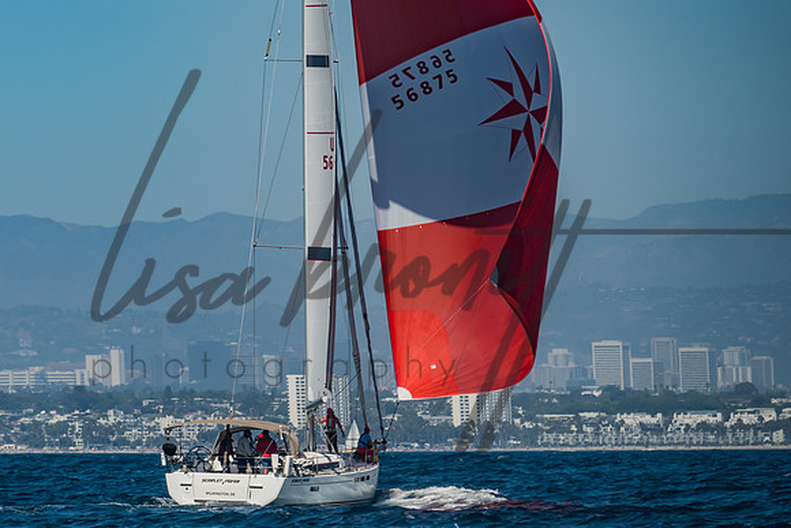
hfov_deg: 5.8
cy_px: 309
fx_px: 7800
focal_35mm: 355
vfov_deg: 3.9
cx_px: 164
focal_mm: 200
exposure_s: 1/800
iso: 160
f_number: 6.3
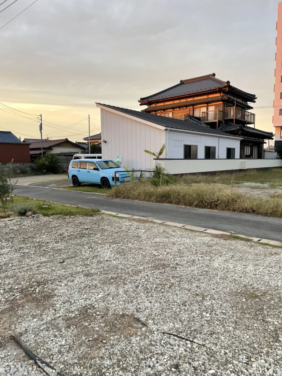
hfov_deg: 53.1
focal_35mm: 26
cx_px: 141
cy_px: 188
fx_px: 282
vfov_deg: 67.3
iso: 125
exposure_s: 1/121
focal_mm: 4.2
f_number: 1.6
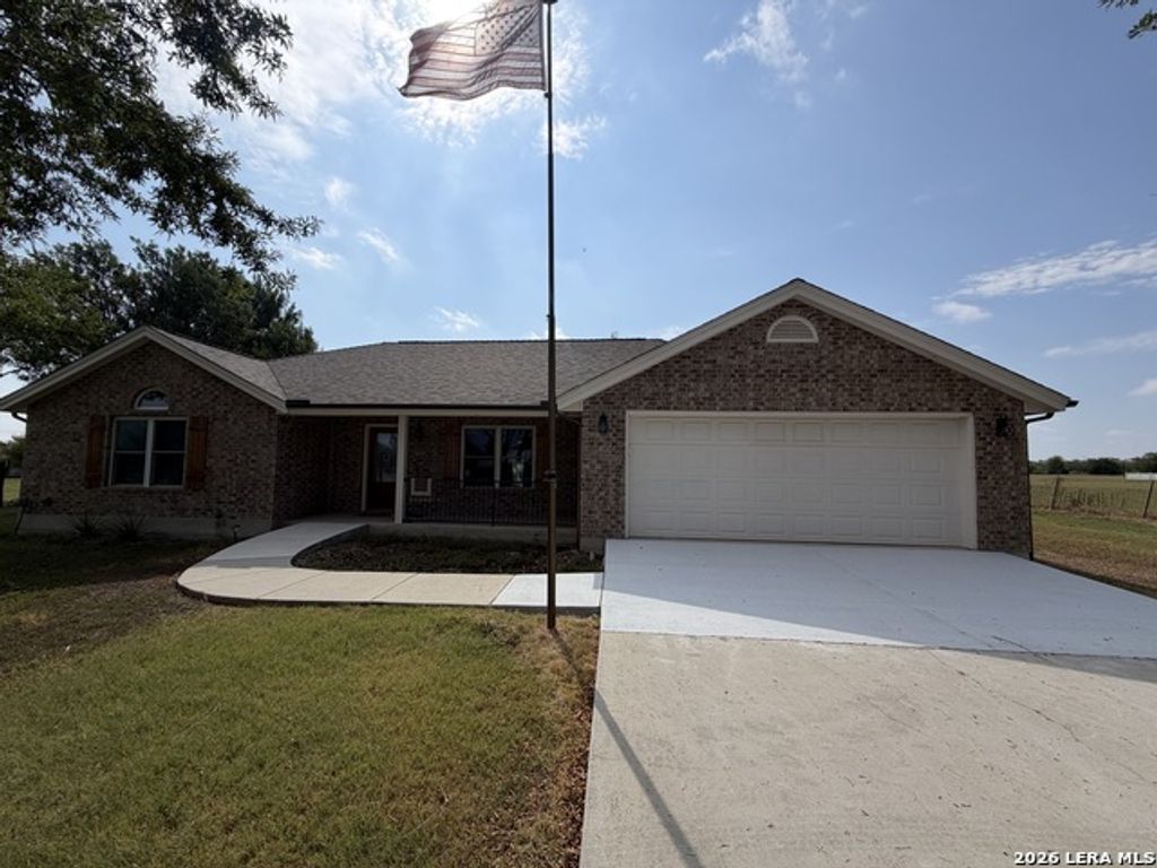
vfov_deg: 85.7
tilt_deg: +4.0
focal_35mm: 14
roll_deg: -0.7
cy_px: 434
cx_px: 578
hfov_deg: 102.1
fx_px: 468
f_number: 2.2
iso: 20
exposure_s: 1/1745
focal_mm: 2.22
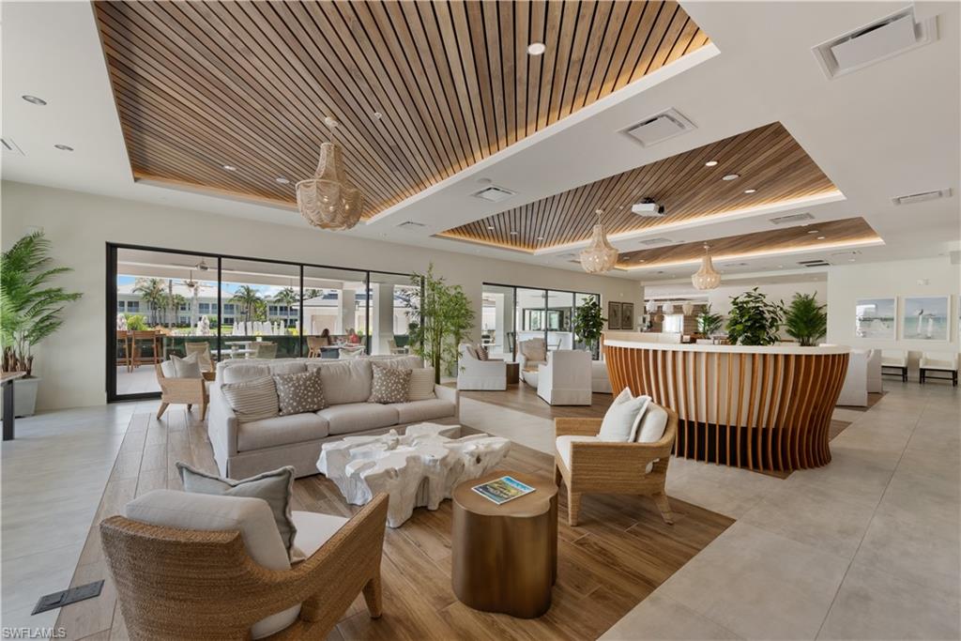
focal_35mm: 15
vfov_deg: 77.3
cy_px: 320
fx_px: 400
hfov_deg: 100.4
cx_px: 480
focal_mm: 15
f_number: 9
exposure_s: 1/3
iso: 100
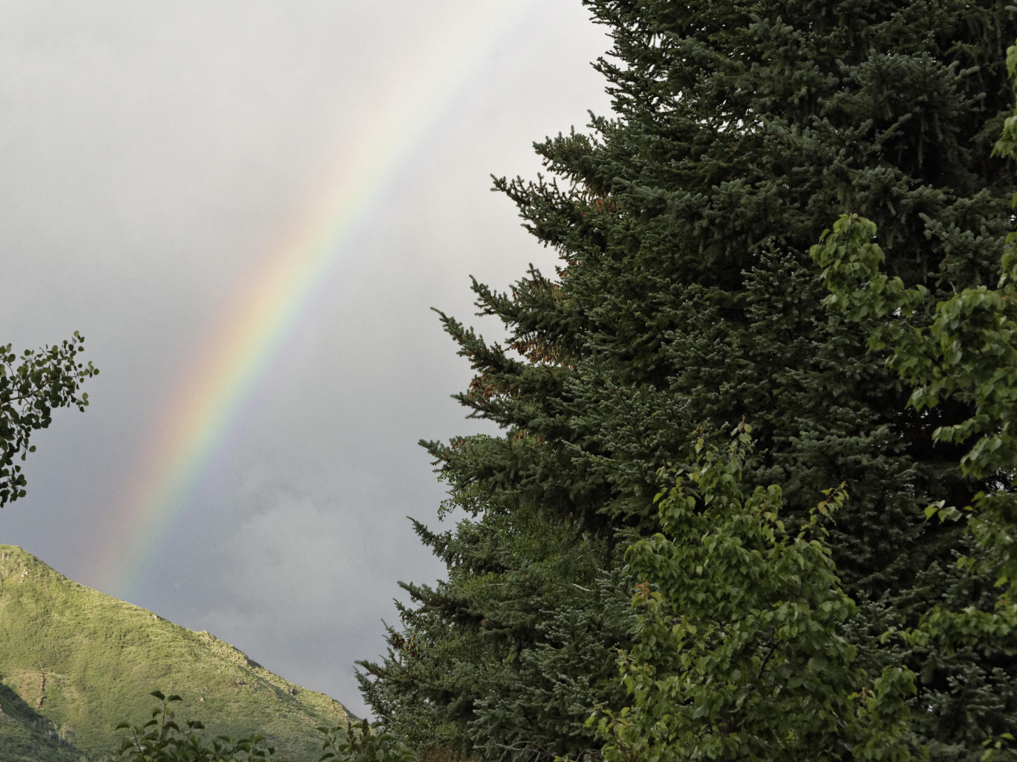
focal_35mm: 100
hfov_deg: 19.6
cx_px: 329
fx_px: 2938
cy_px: 332
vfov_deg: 14.8
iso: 2500
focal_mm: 75
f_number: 7.1
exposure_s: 1/3200
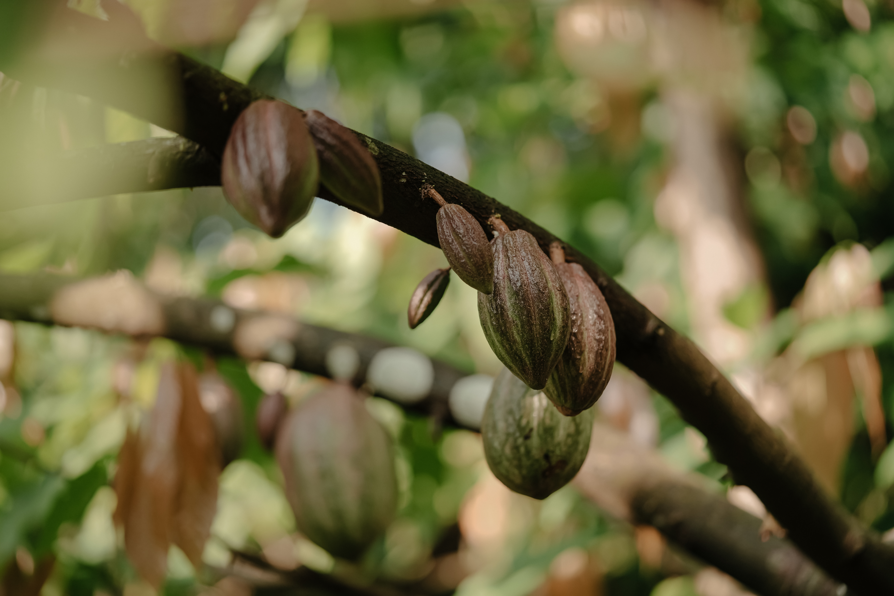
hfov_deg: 22.6
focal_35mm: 90
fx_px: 2235
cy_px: 298
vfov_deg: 15.2
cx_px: 447
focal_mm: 90
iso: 500
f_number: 2.8
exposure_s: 1/640
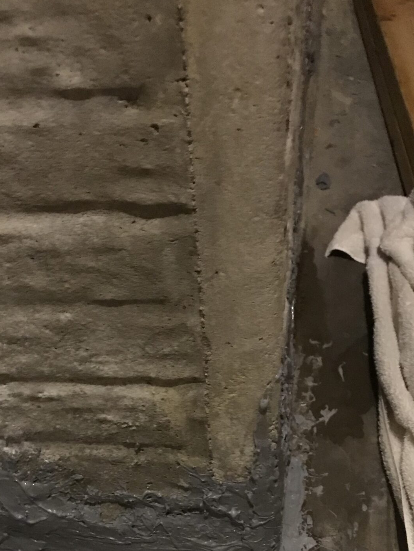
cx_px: 187
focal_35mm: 51
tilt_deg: -48.5
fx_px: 813
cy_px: 486
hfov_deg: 28.5
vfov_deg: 35.5
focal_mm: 3.99
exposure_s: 1/4
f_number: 1.8
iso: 100
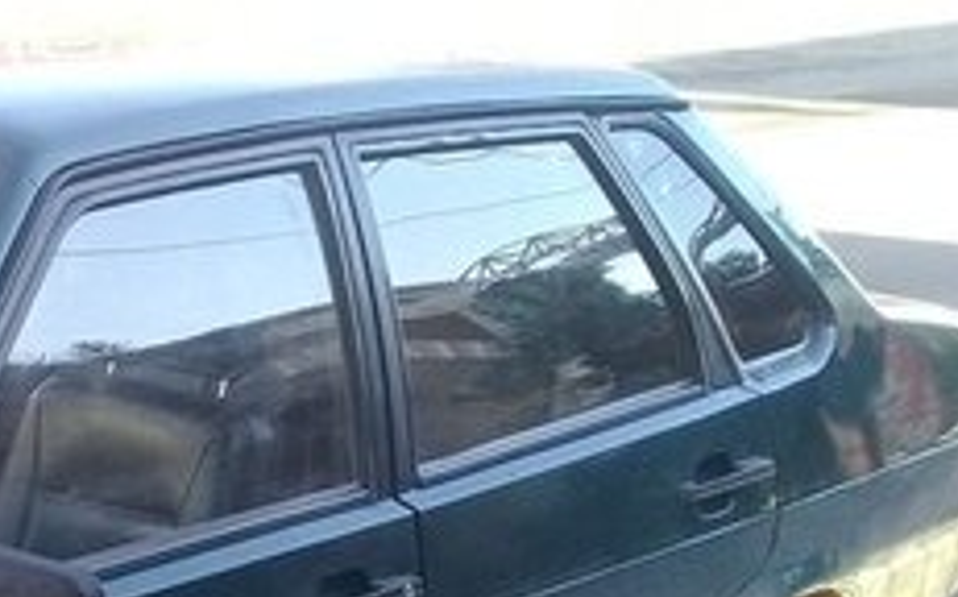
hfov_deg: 20.1
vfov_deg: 13.5
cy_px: 736
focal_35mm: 94
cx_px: -311
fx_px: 2452
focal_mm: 3.3
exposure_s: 1/100
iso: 50
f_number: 2.2
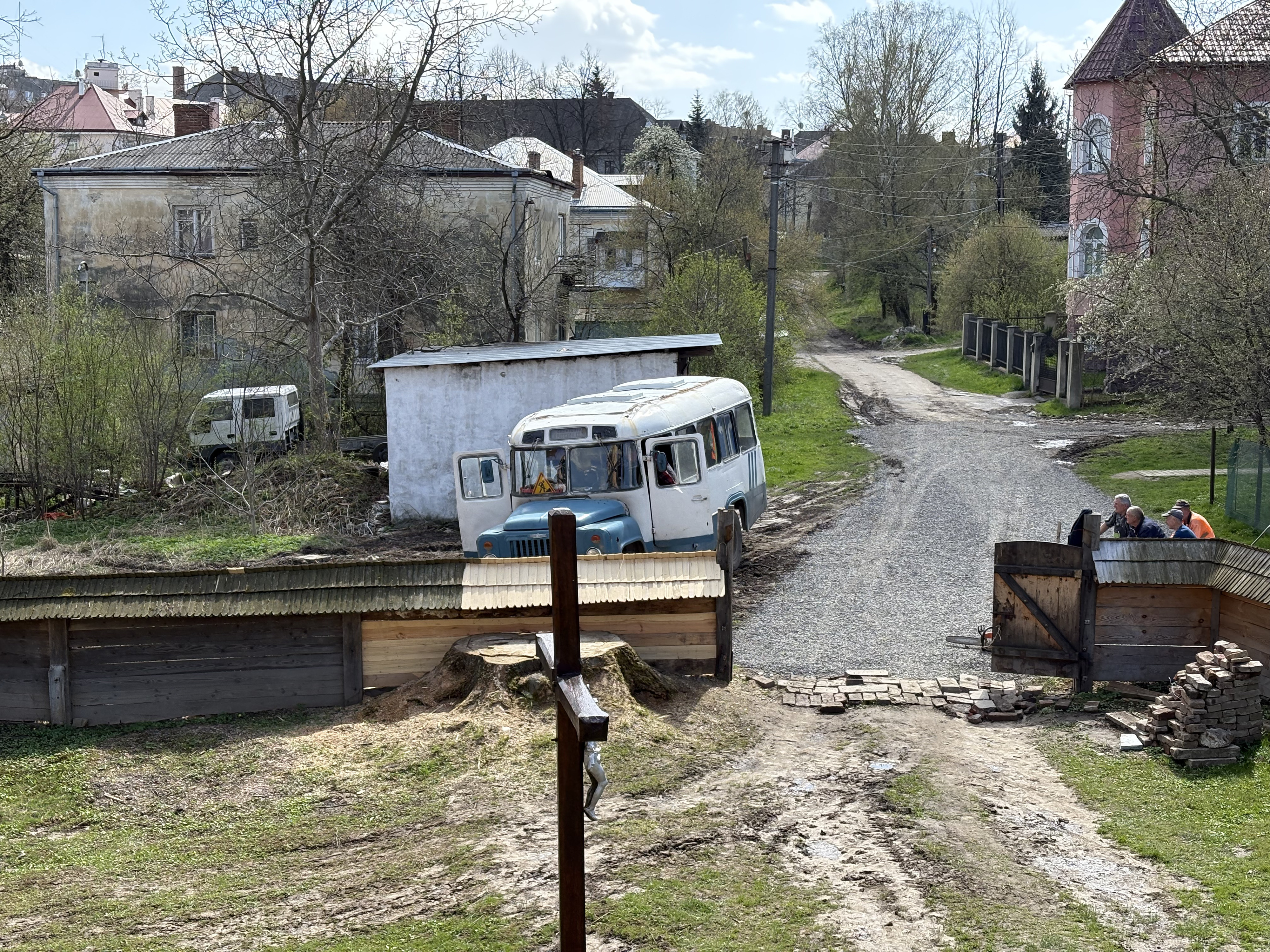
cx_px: 635
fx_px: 1908
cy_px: 476
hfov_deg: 36.8
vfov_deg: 28.0
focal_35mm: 52
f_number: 1.6
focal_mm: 5.96
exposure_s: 1/1484
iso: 50
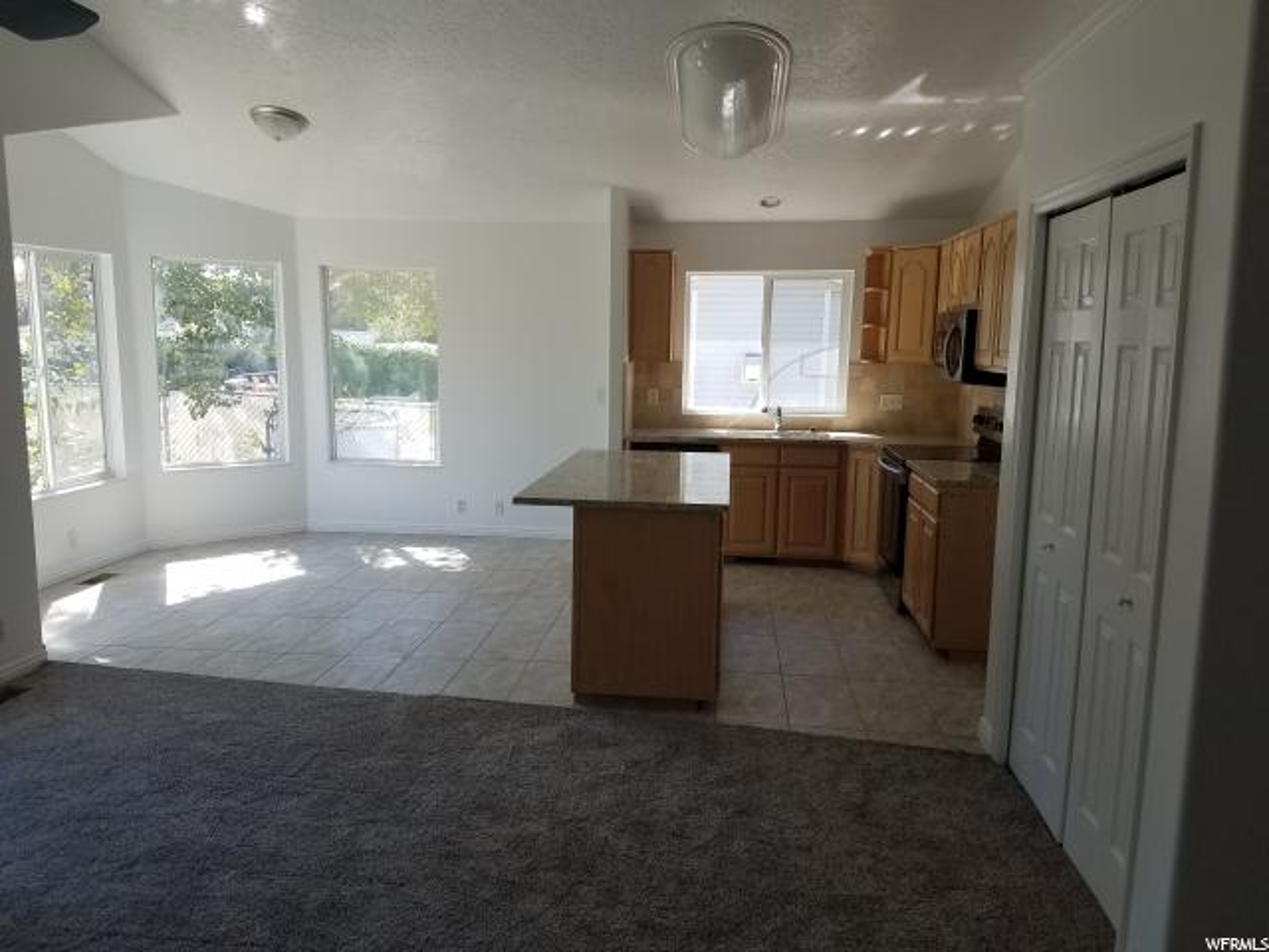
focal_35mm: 26
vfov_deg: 53.1
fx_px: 953
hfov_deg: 67.3
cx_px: 634
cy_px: 476
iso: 40
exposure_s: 1/293
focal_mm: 4.2
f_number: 1.7
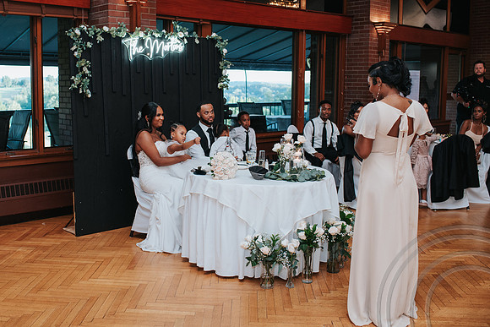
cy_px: 138
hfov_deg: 47.7
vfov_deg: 32.9
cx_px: 206
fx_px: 552
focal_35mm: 41
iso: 1000
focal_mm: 35
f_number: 3.2
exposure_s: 1/200
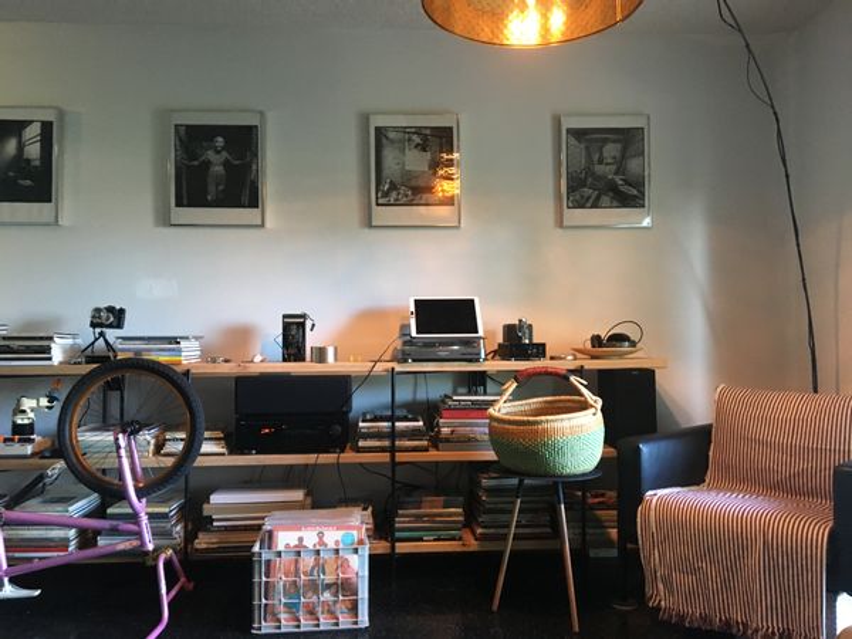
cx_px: 426
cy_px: 320
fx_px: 714
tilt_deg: +2.3
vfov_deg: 48.2
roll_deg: +1.1
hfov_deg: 61.7
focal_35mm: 29
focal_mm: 4.15
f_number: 2.2
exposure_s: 1/24
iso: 200
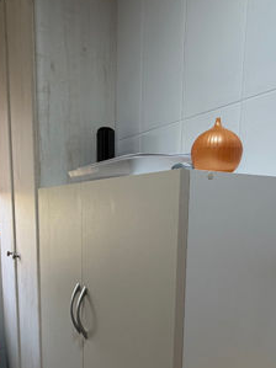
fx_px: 351
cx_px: 130
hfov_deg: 42.9
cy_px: 268
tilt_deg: -7.7
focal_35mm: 33
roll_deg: -0.9
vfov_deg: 53.3
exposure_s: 1/100
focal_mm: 2.22
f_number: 2.2
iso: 200
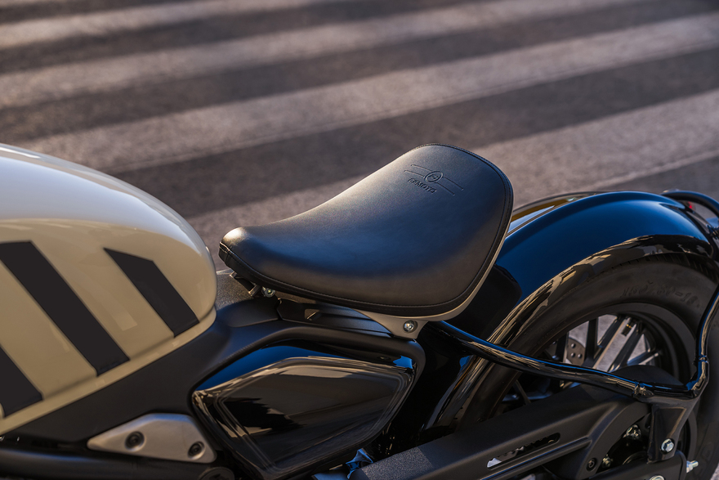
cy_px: 240
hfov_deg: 40.3
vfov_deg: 27.5
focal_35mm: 49
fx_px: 979
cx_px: 360
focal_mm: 49
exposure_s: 1/250
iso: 50
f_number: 4
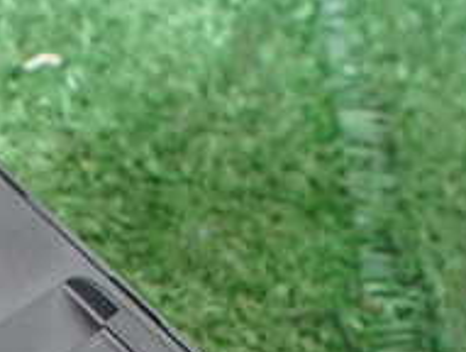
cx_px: 22
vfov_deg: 15.0
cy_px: 467
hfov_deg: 20.3
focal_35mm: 94
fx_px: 1268
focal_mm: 5.4
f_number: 2.3
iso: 800
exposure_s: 1/80
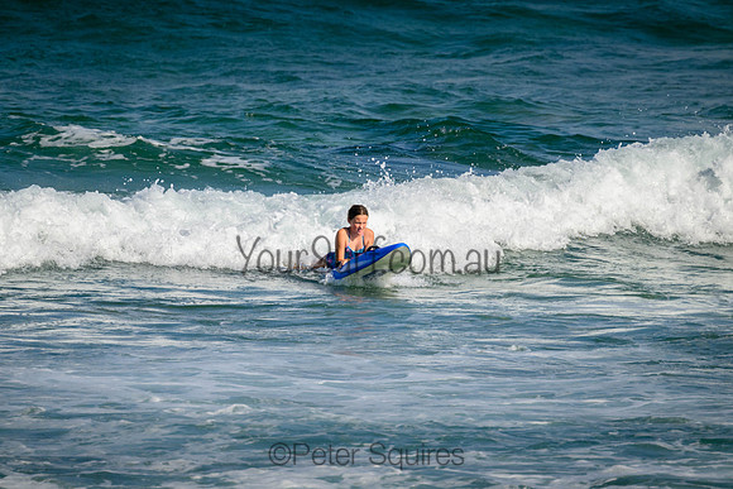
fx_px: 16292
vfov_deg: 1.7
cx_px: 366
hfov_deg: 2.6
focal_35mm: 800
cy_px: 244
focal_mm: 800
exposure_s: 1/2000
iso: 720
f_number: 11
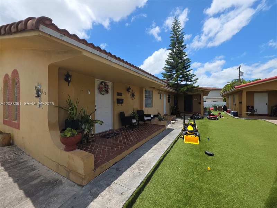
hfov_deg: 106.2
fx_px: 104
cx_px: 138
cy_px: 104
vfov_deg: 89.9
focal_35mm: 13
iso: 20
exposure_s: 1/1011
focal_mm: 2.2
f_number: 1.9
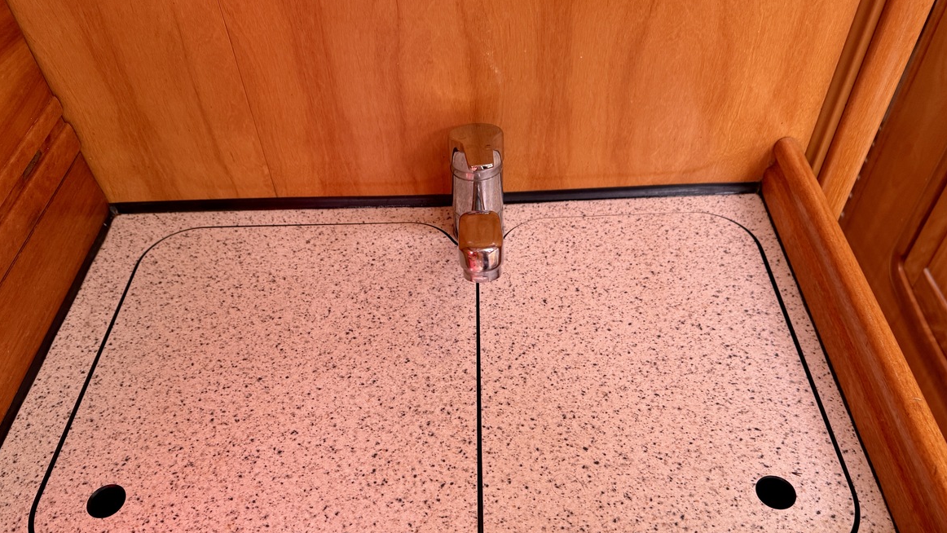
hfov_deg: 69.8
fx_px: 678
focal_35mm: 27
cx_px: 460
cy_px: 358
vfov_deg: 42.3
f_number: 1.78
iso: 200
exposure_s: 1/65
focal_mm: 6.76
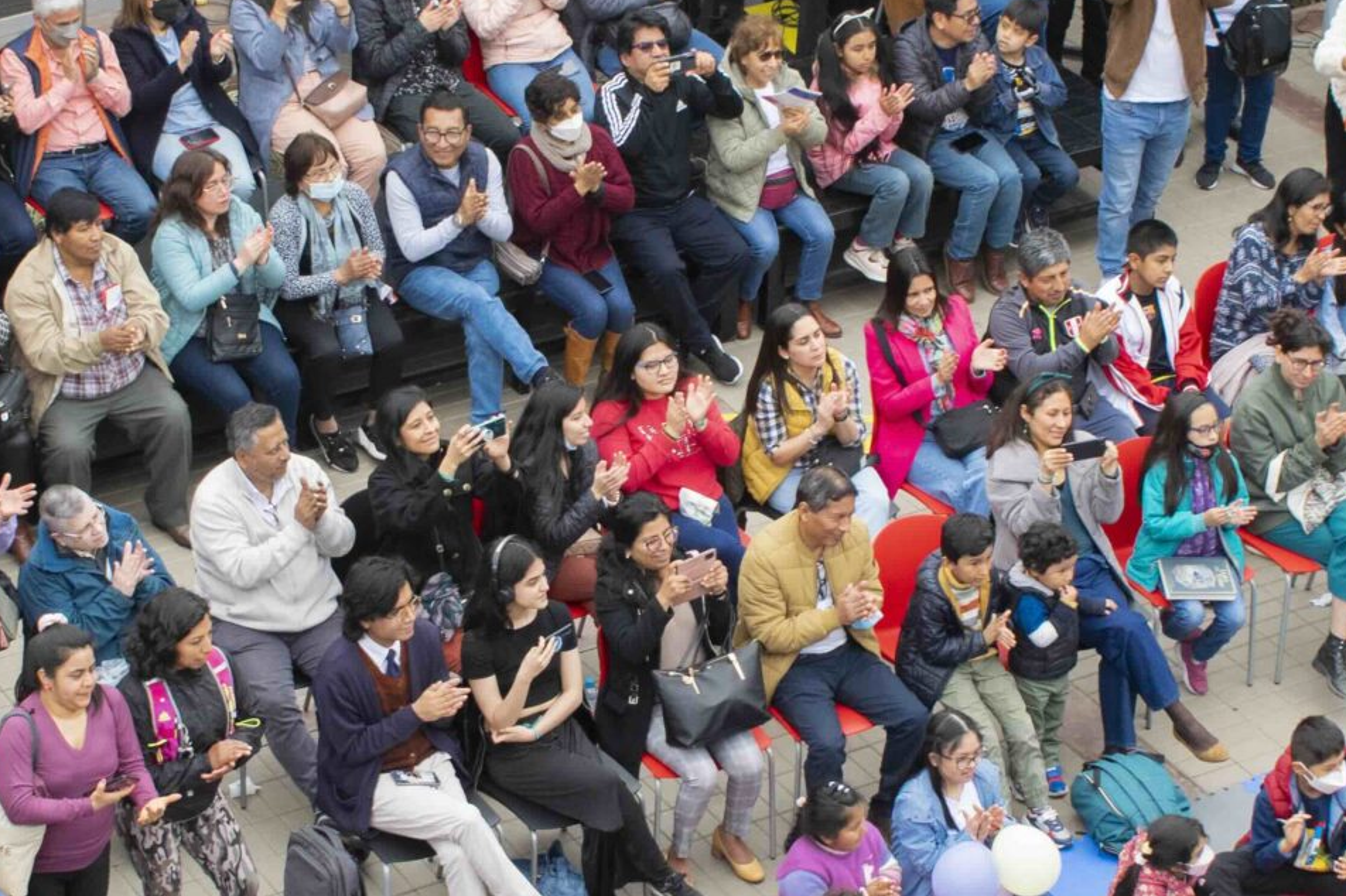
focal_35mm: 113
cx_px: 642
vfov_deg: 12.1
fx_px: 4223
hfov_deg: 18.1
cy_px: 521
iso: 400
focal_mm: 28
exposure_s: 1/160
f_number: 6.3
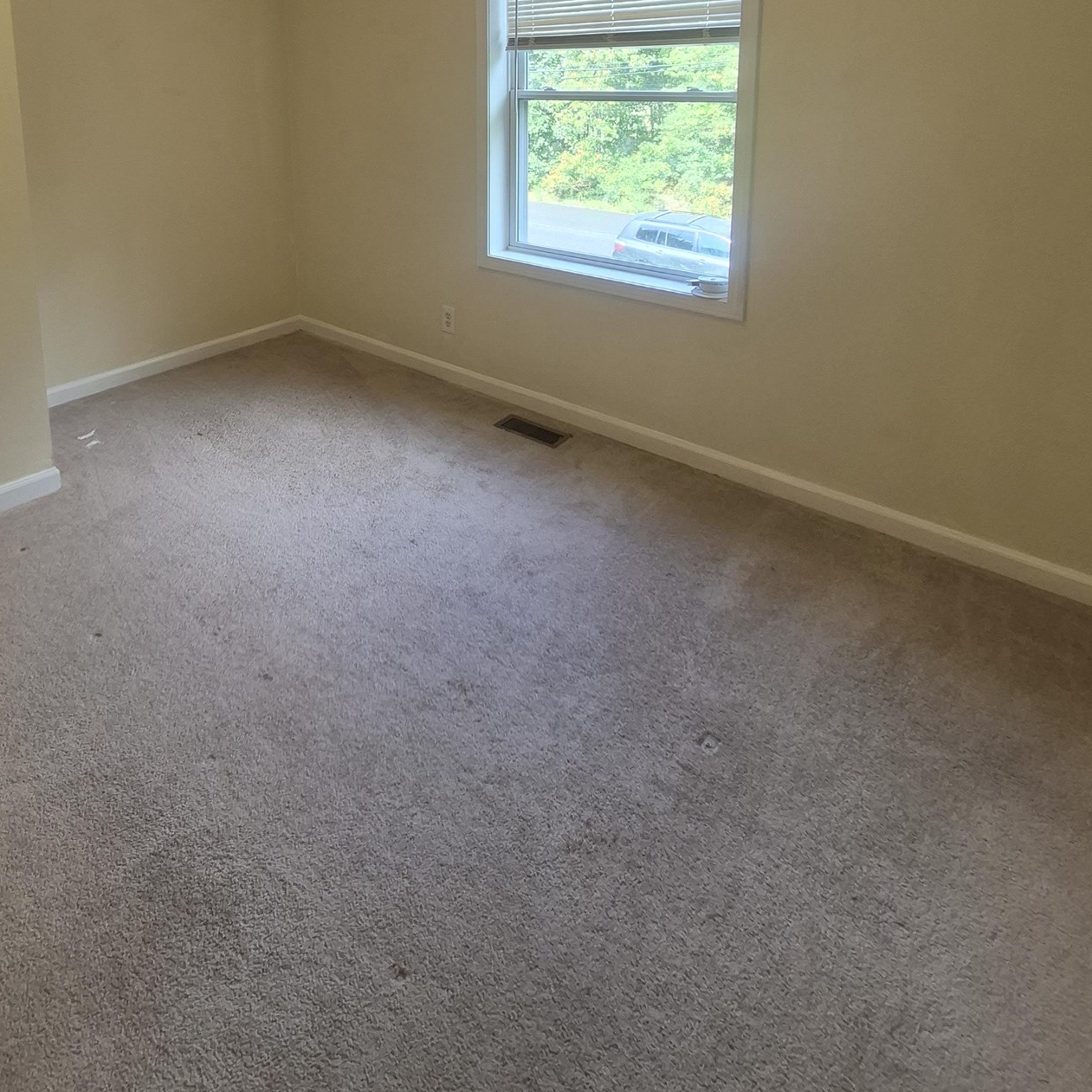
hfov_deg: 71.0
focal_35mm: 21
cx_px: 413
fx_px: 749
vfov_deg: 65.3
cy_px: 210
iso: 80
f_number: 2.2
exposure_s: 1/60
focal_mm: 1.74
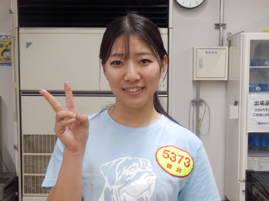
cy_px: 100
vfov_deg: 32.2
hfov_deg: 42.1
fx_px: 350
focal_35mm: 45
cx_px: 134
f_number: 3.8
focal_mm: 8
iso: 400
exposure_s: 1/80
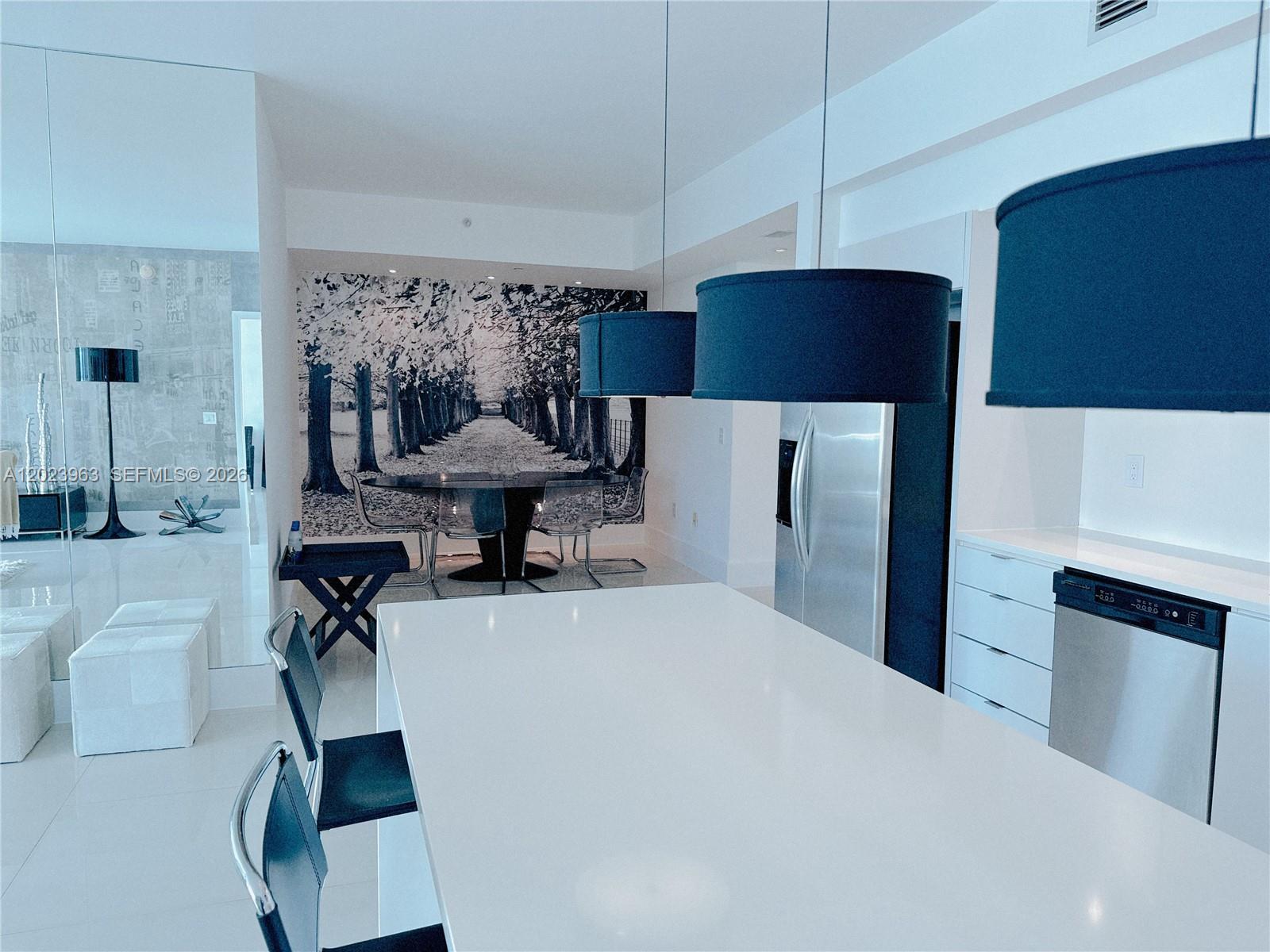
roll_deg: -0.7
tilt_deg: -4.9
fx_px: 917
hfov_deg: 69.4
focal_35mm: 25
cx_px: 635
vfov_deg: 54.9
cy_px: 476
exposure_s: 1/120
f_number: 1.78
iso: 64
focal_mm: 6.76
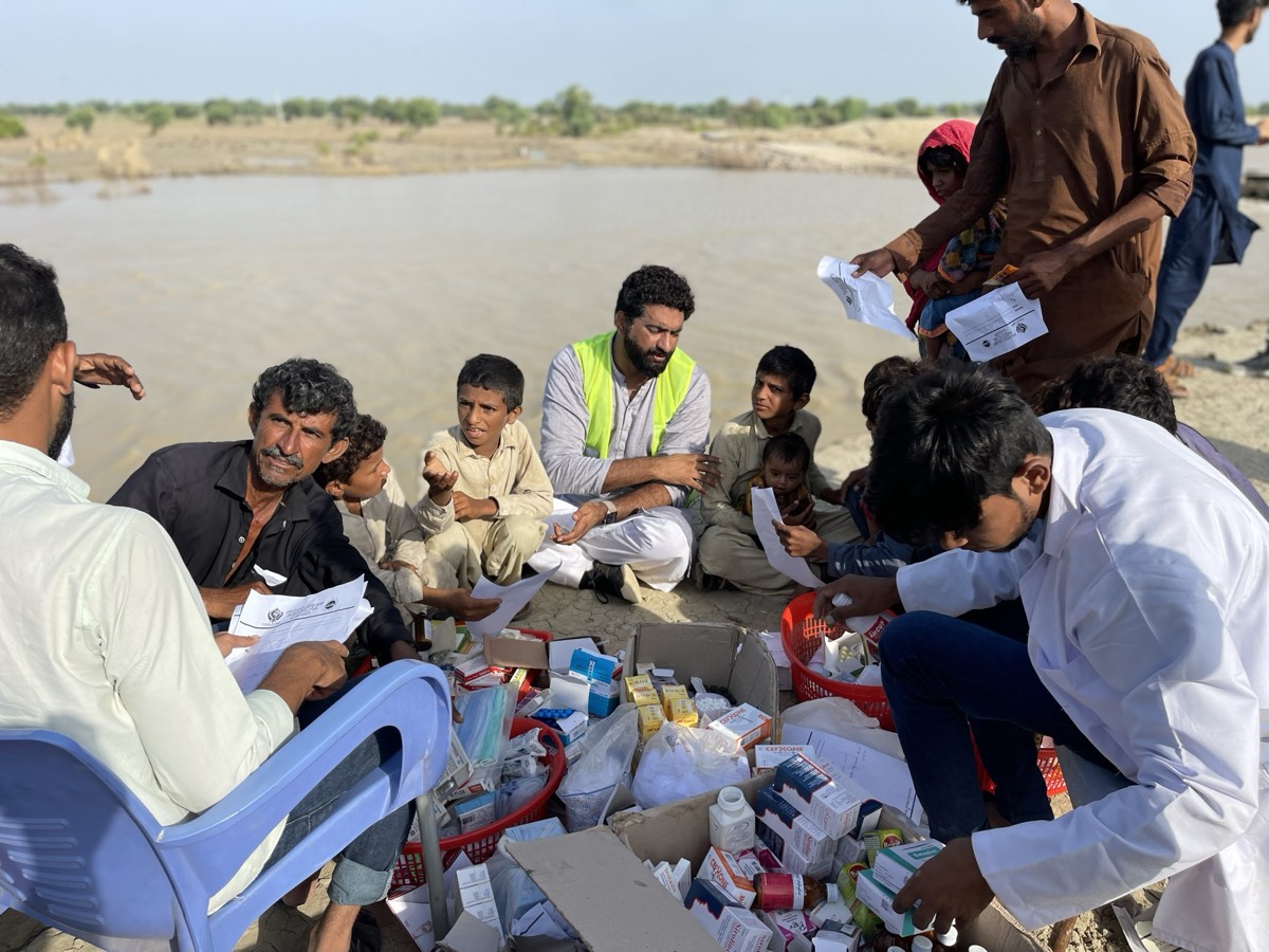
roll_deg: +0.0
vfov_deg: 53.1
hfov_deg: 67.3
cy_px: 476
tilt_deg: -20.9
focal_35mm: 26
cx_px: 634
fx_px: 953
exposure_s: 1/4049
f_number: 1.6
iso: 50
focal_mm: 5.1
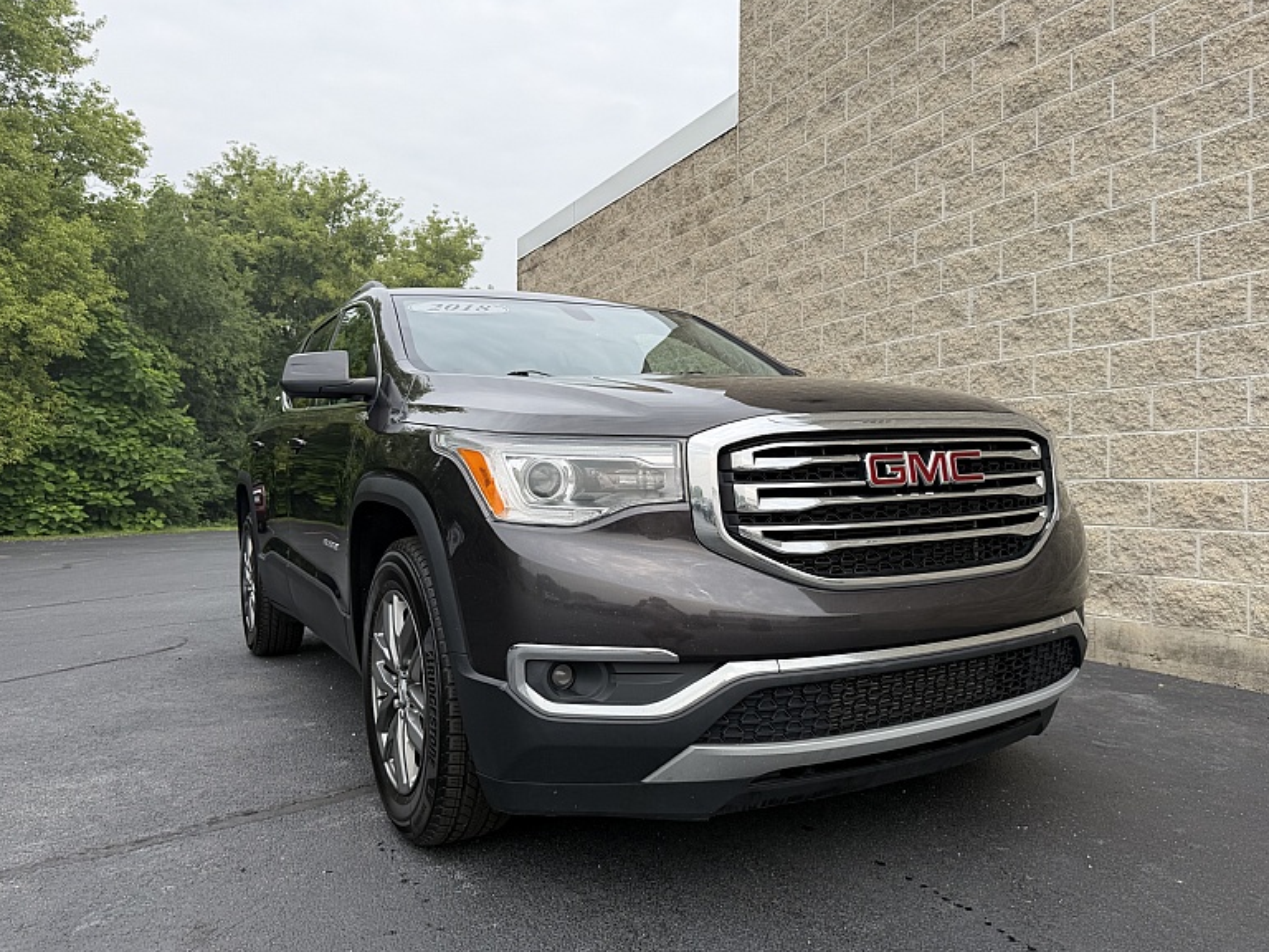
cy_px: 481
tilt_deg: +0.4
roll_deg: +0.2
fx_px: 916
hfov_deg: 69.4
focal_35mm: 25
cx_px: 646
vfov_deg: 54.9
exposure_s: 1/1618
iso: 80
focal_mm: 6.76
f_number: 1.78
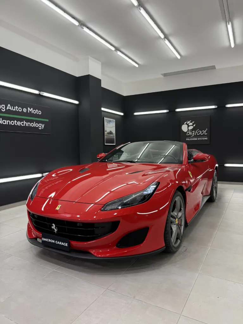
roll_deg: -0.2
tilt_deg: -3.1
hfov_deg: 56.8
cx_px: 122
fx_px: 225
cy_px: 162
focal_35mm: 24
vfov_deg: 71.6
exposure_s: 1/100
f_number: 1.78
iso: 100
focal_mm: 6.76
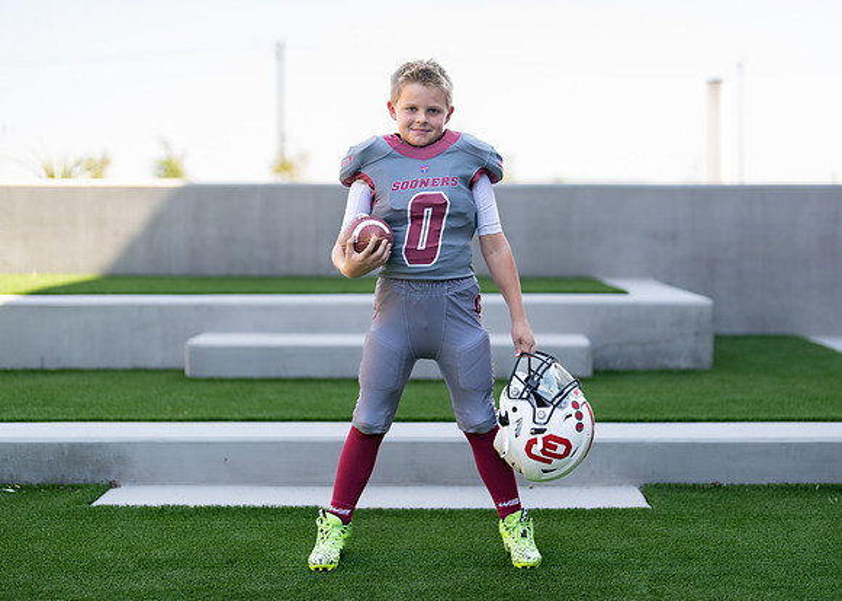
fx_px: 1399
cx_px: 464
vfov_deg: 24.2
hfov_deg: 33.5
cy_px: 296
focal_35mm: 59
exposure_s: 1/1600
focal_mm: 50
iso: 100
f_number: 1.2
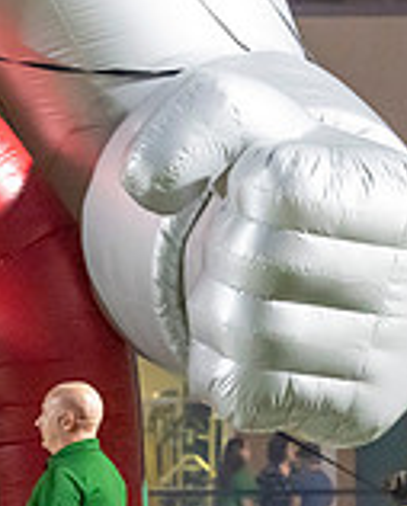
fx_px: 8528
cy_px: 408
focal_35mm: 568
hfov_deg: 2.7
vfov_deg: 3.4
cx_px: -304
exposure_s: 1/400
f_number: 5.6
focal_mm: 165
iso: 10000
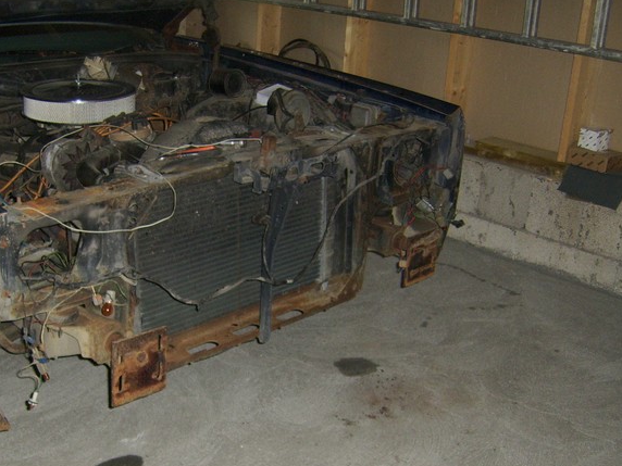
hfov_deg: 36.4
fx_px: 934
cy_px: 299
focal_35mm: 52
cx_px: 199
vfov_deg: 27.9
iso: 154
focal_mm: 5.95
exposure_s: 1/30
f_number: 2.8
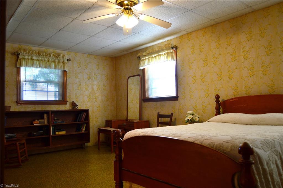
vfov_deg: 47.8
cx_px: 142
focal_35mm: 27
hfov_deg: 67.4
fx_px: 212
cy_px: 94
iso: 100
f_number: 3.5
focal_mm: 18
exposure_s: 1/50
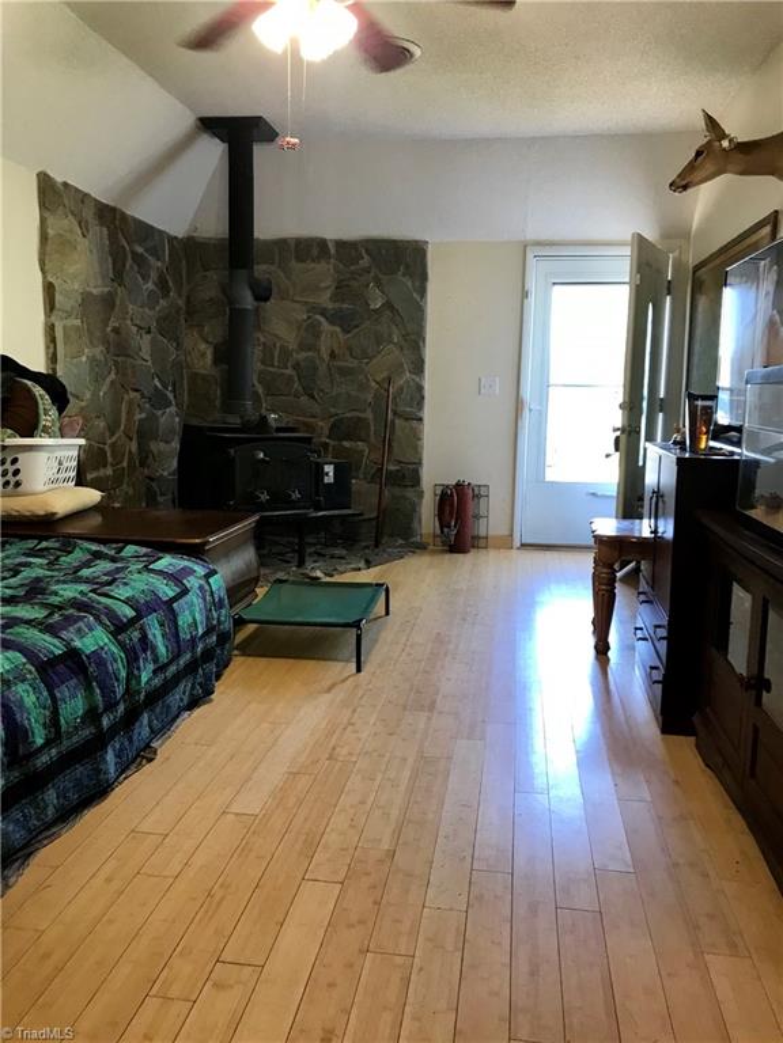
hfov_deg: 49.7
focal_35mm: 28
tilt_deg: -7.9
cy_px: 522
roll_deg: -0.9
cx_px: 392
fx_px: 844
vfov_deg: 63.4
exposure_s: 1/30
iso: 40
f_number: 1.8
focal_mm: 3.99
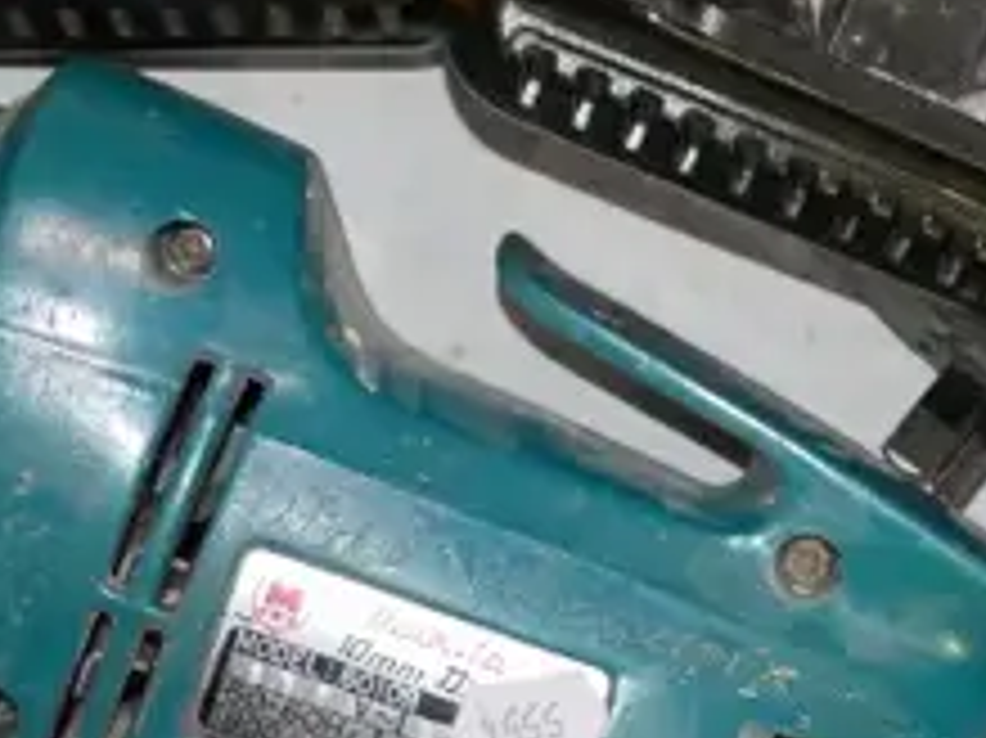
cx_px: 1441
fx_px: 6662
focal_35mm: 234
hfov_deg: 8.3
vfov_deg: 6.3
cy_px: 506
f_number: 5.6
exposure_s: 1/125
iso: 3200
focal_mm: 25
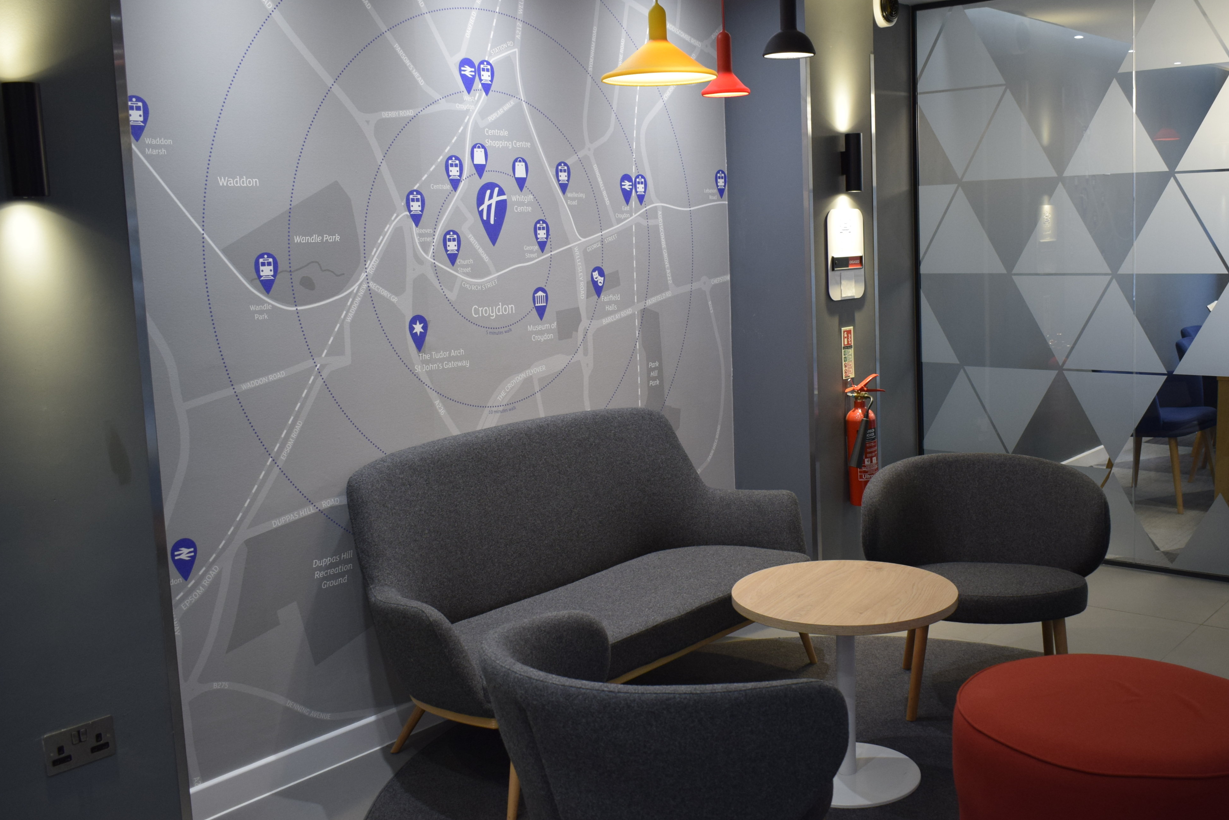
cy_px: 376
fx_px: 1249
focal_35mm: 37
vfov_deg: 36.3
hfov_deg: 52.2
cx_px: 707
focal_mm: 21
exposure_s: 1/60
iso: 800
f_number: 4
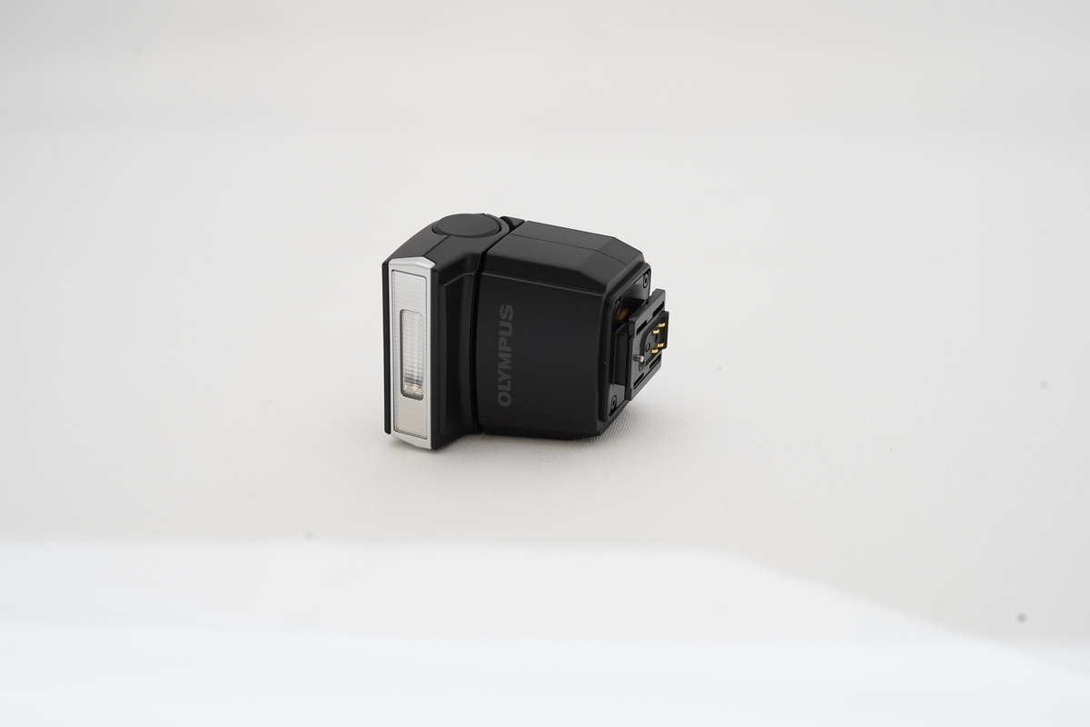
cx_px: 545
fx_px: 1514
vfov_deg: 27.0
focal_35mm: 50
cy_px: 364
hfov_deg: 39.6
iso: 800
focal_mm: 50
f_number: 8
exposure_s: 1/20
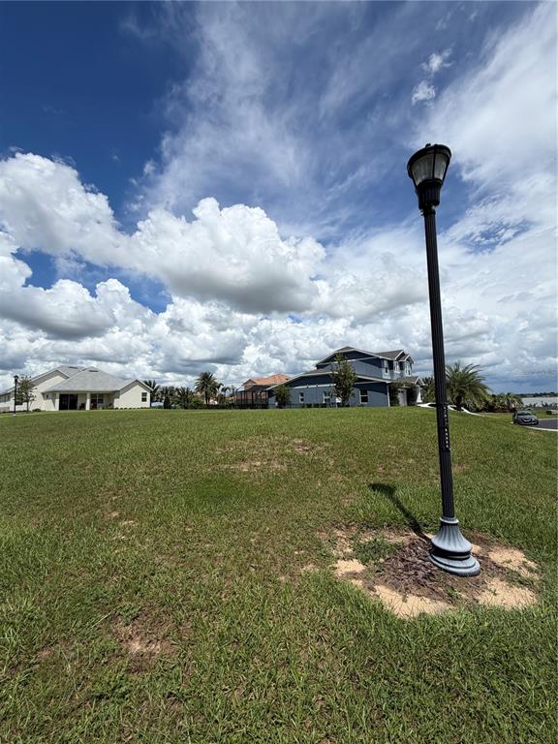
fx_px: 301
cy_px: 372
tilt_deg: +6.4
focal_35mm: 14
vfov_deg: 102.1
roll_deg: +1.3
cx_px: 279
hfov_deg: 85.7
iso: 20
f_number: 2.2
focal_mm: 2.22
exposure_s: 1/1795
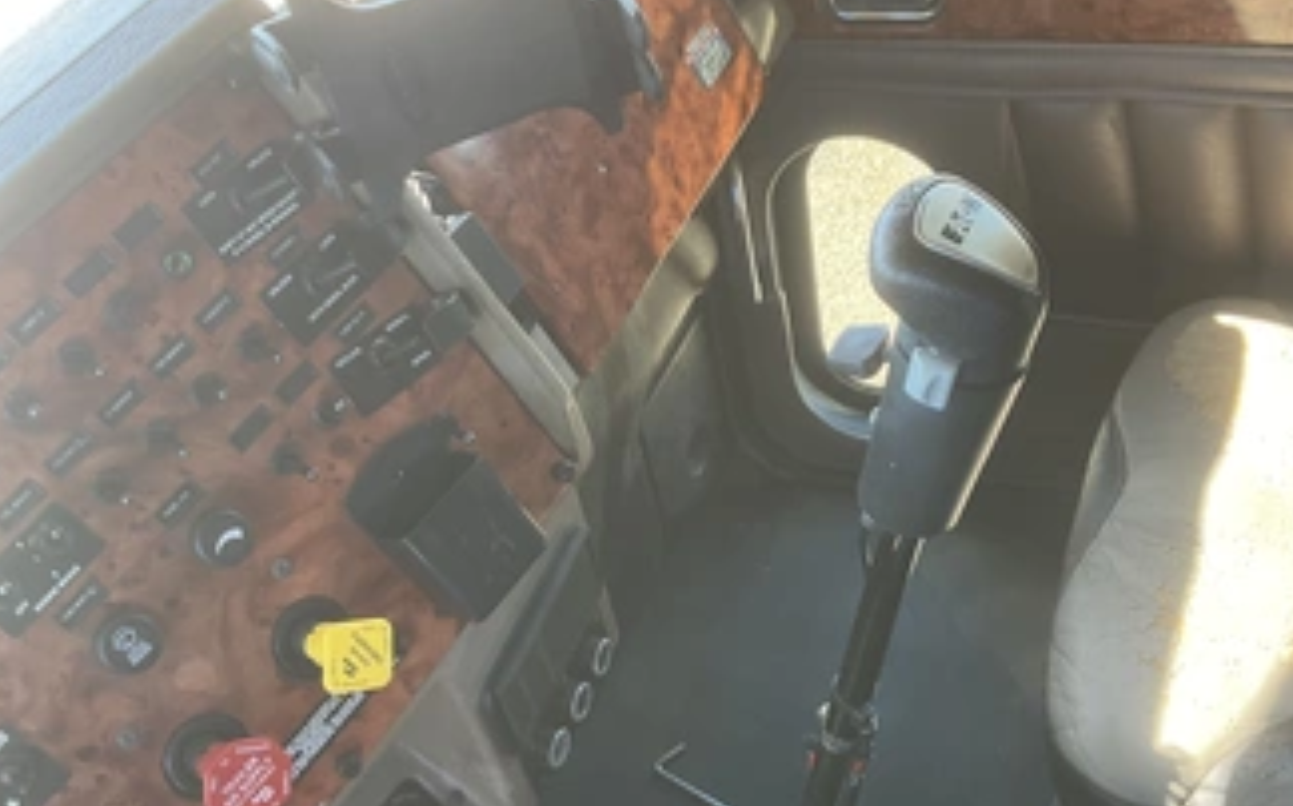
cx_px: 738
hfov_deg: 51.4
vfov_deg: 33.2
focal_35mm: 38
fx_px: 1338
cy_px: 547
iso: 64
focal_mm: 3
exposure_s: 1/71
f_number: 1.8
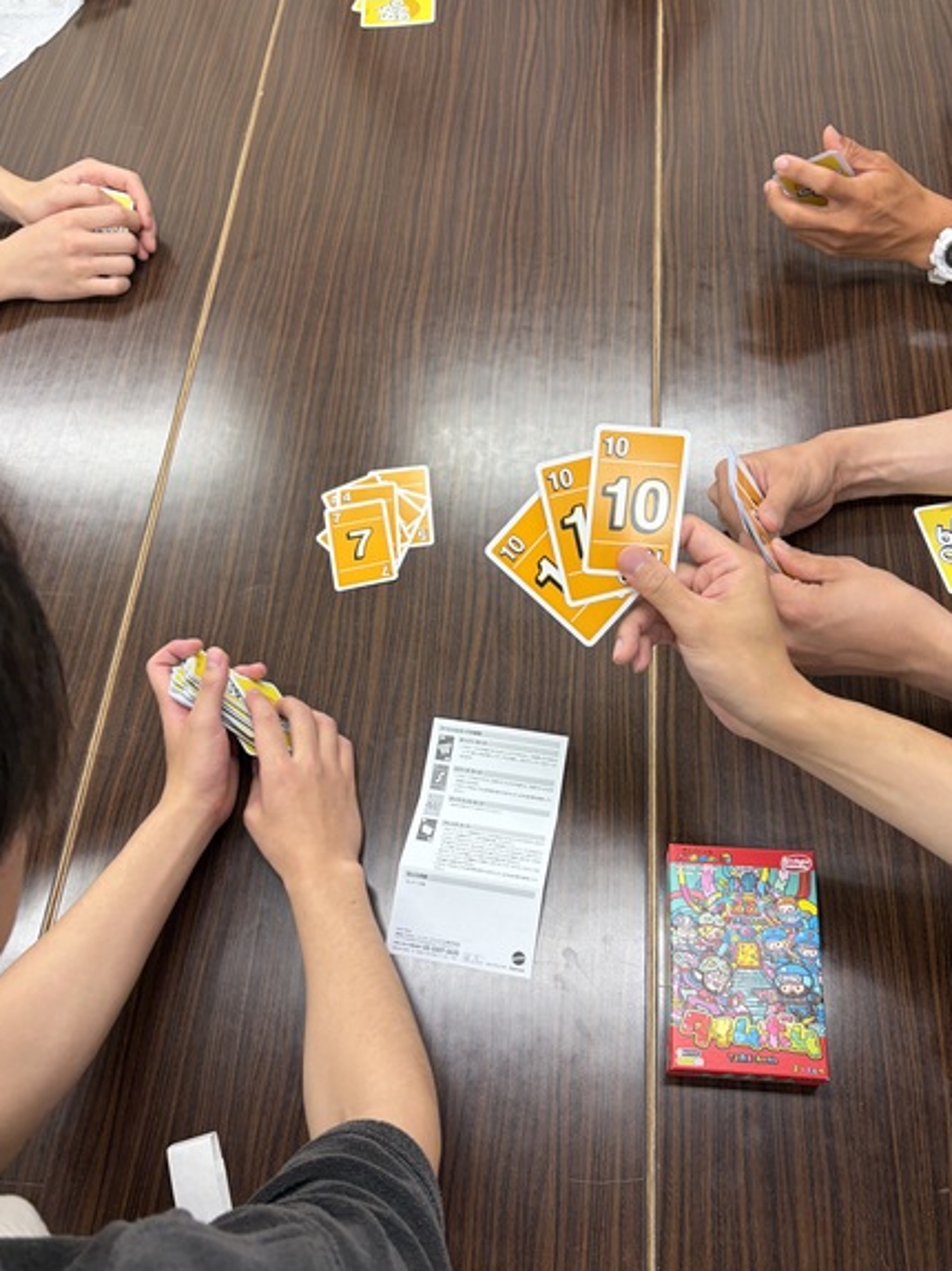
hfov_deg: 48.2
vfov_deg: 61.6
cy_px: 675
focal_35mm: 29
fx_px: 1064
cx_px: 480
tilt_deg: -63.0
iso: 100
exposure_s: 1/100
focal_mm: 5.96
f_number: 1.6
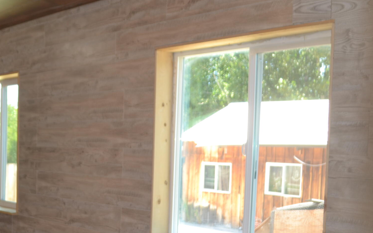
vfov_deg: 21.1
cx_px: 56
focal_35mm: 61
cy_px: 172
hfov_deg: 32.2
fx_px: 620
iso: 110
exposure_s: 1/30
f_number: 3.8
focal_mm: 20
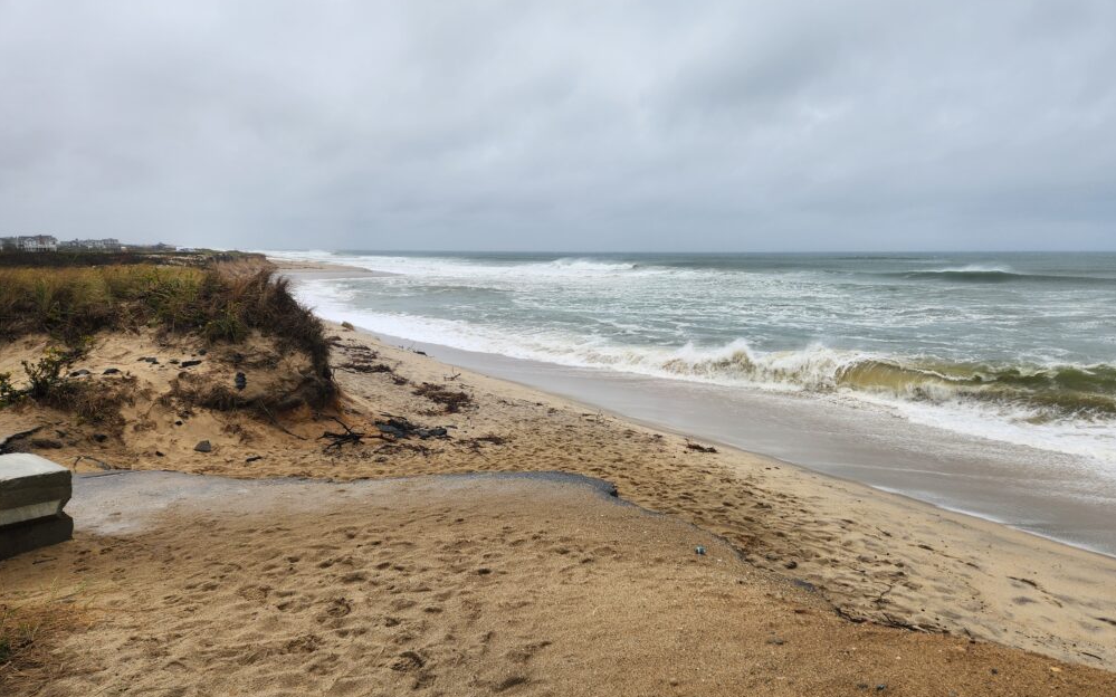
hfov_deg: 72.5
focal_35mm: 25
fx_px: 760
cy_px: 399
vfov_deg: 49.1
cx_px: 569
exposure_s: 1/717
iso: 20
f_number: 1.8
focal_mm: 5.4
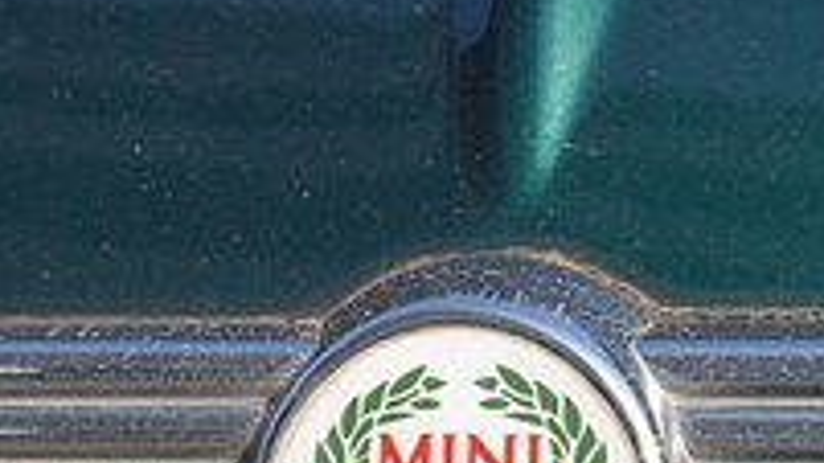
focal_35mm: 227
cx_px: 377
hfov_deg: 9.5
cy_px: 174
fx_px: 4959
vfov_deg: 5.3
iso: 100
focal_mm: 50
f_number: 8
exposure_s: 1/125
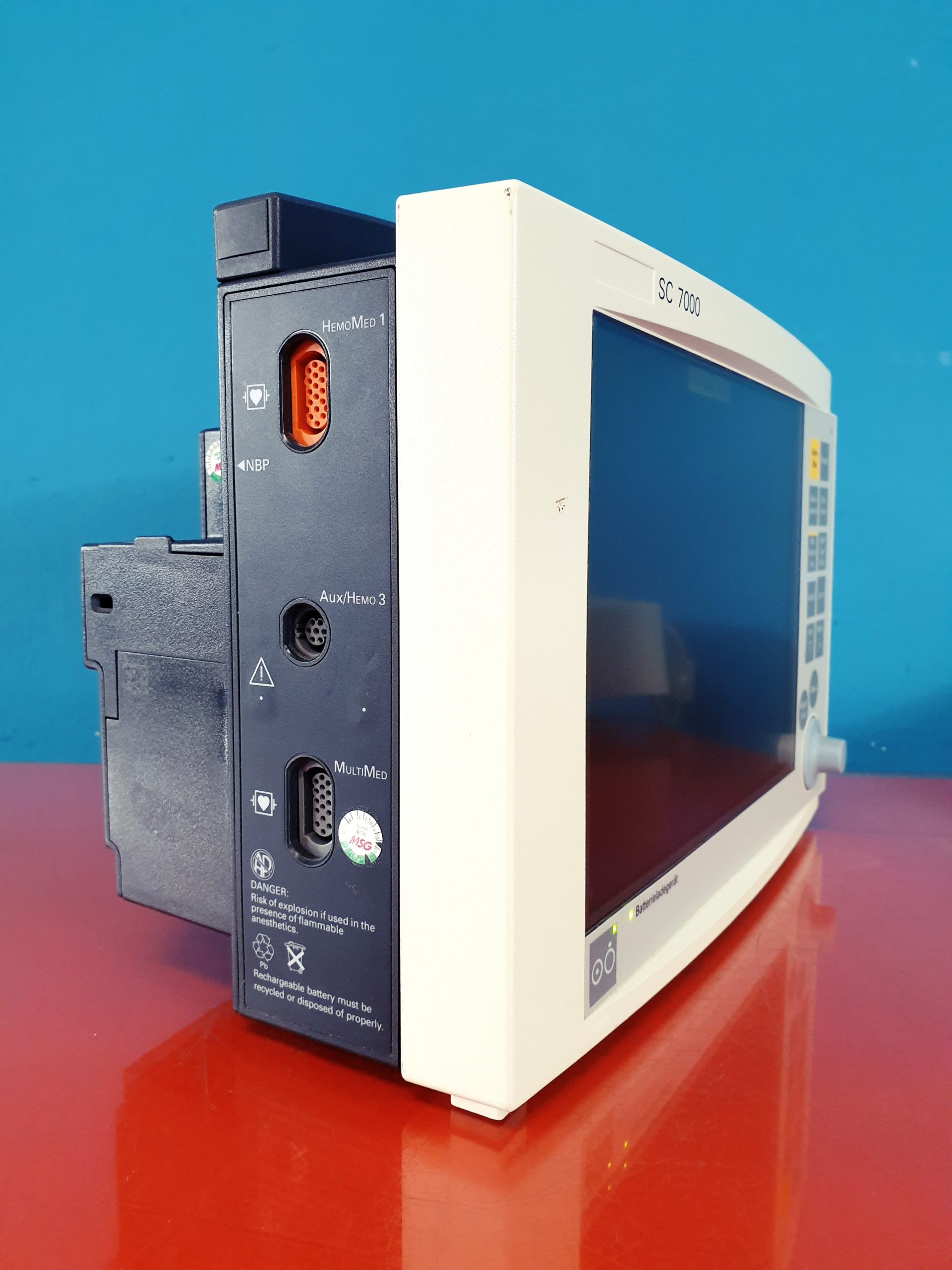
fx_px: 953
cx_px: 476
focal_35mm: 26
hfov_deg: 53.1
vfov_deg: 67.3
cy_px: 635
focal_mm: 4.3
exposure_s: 1/50
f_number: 2.4
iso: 400
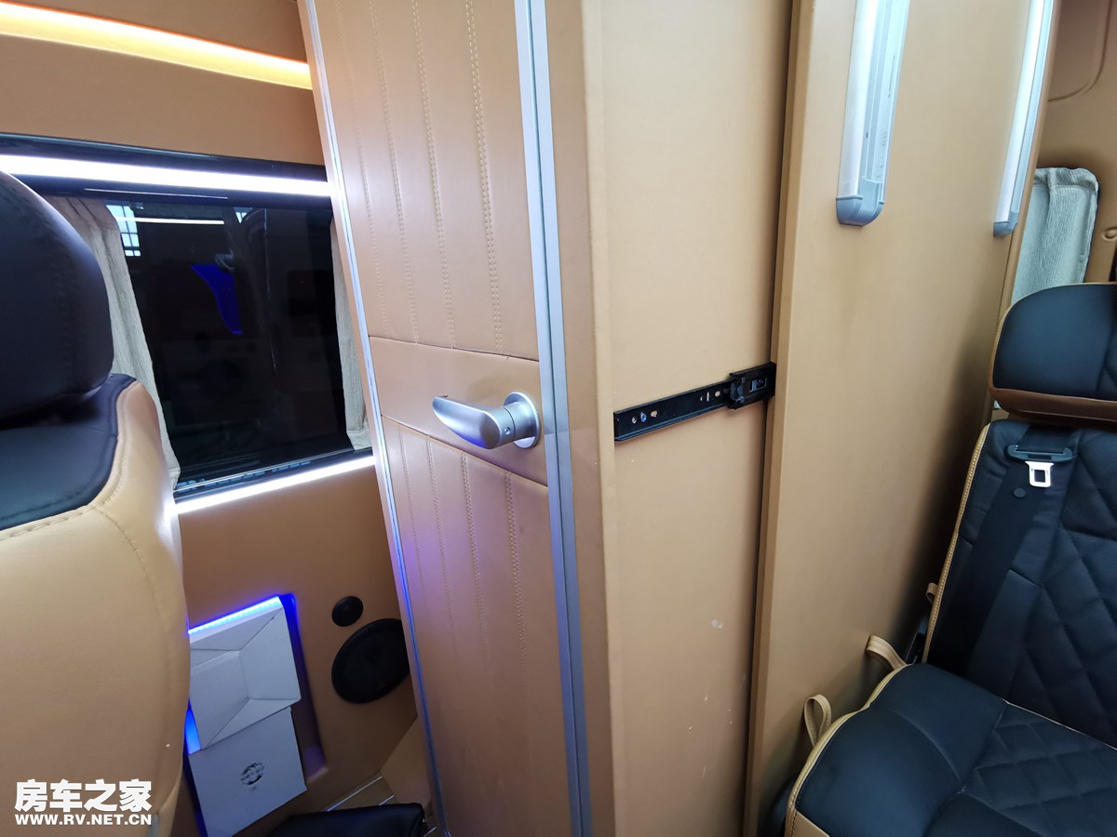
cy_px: 418
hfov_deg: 94.5
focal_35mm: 16
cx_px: 558
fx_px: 516
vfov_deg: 78.1
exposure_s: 1/33.3
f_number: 2.2
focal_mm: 2.35
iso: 500
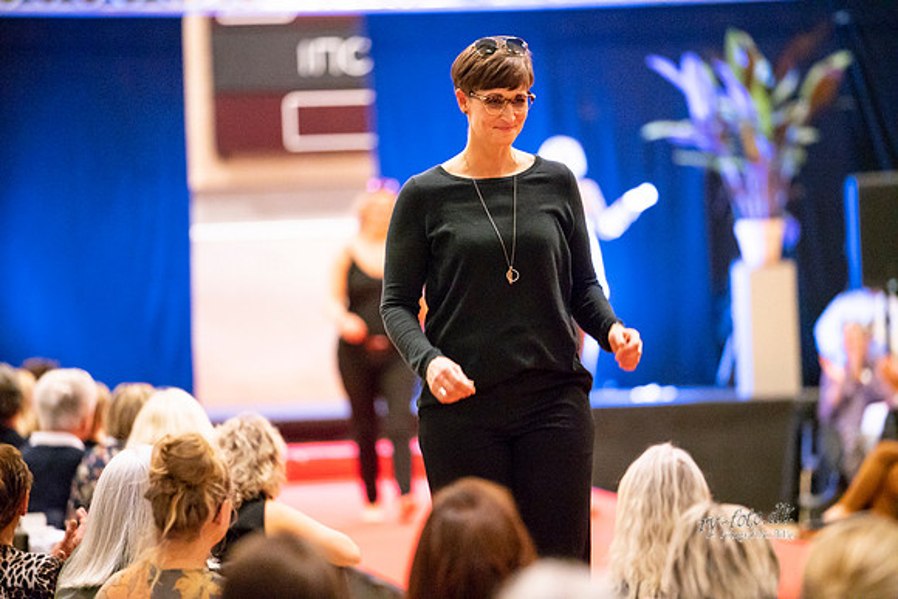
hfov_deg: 10.3
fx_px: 4990
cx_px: 449
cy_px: 300
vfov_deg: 6.9
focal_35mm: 200
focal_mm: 200
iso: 12800
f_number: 2.8
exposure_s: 1/200
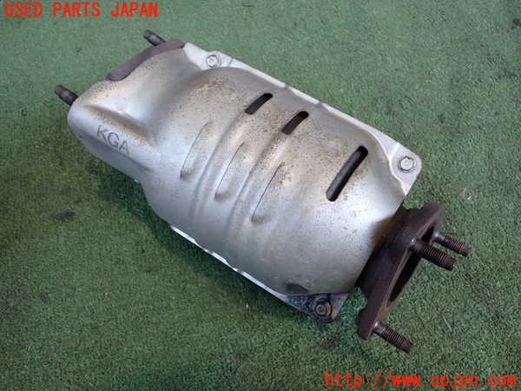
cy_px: 196
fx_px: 452
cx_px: 260
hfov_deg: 60.0
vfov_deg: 46.8
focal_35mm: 30
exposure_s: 1/80
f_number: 2.3
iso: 200
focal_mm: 5.4
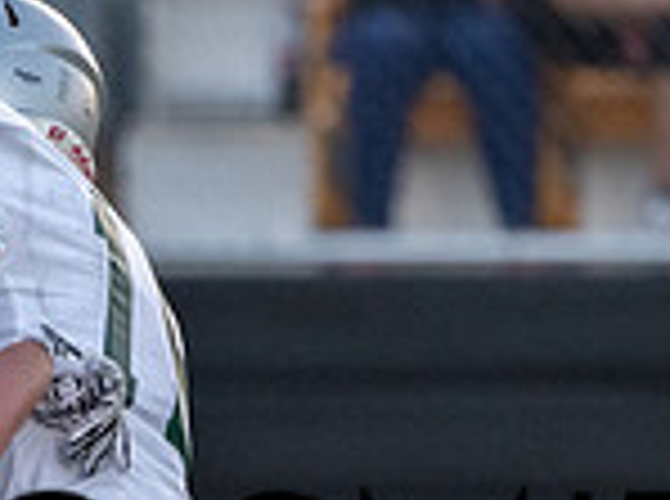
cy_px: 587
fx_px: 29600
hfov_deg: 1.3
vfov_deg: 1.0
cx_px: -201
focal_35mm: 1533
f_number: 5.6
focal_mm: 339
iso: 4000
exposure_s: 1/1000
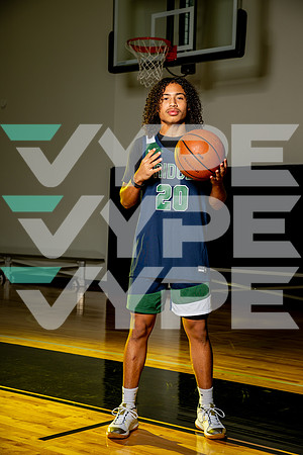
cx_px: 152
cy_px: 228
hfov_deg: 19.5
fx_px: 884
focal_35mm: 70
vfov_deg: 28.8
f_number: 6.3
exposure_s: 1/200
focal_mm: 70
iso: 100
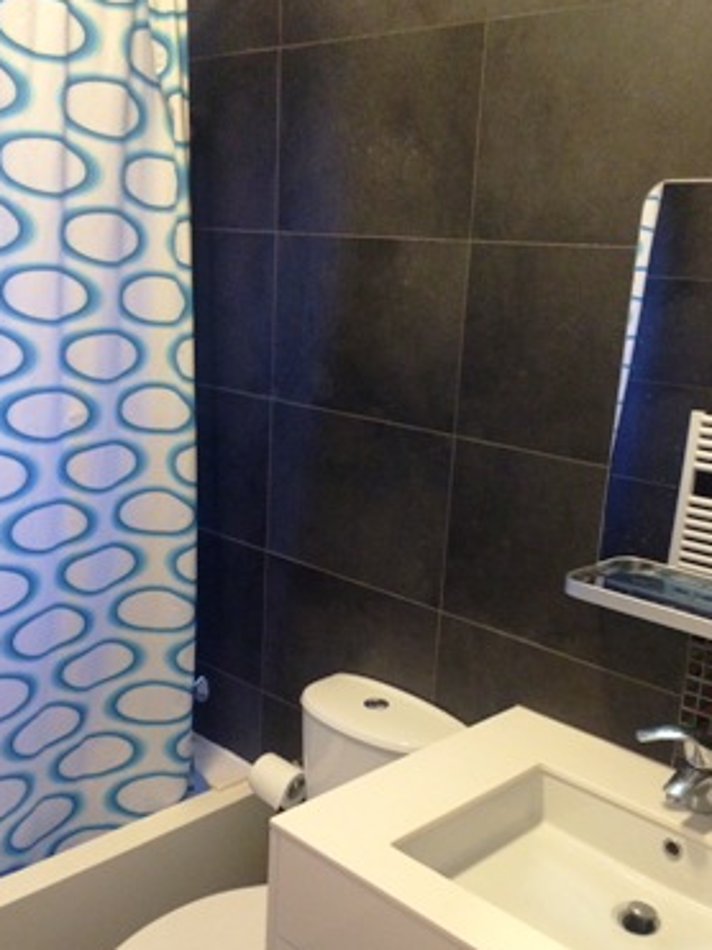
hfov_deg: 40.5
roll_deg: -3.5
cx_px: 425
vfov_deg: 52.4
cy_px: 548
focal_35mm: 35
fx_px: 960
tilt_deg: -15.1
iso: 320
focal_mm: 4.15
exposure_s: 1/25
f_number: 2.2
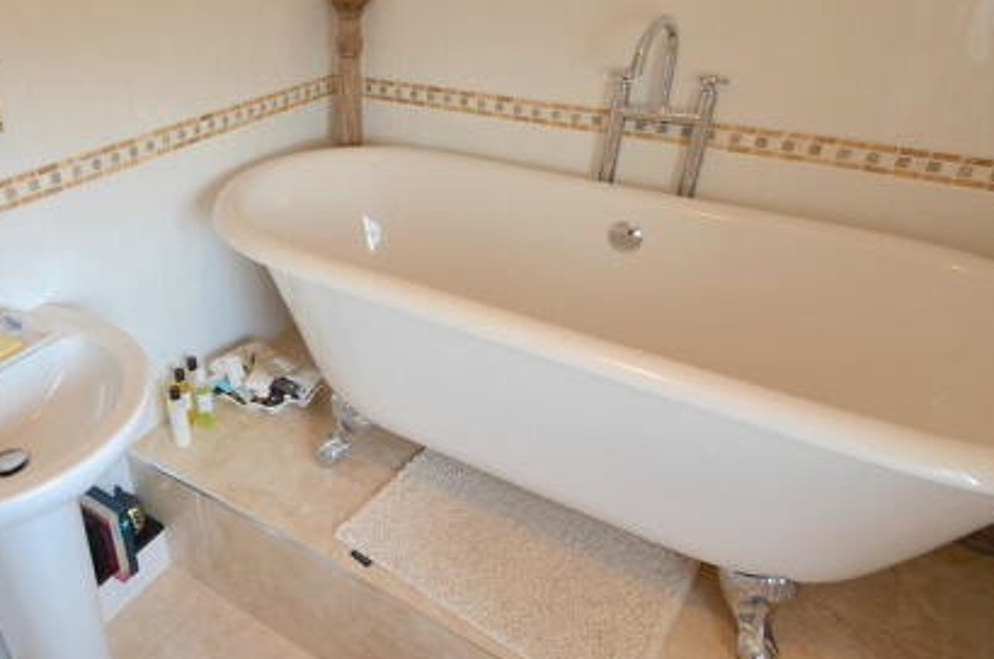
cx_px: 332
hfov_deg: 71.7
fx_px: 662
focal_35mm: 24
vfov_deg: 53.0
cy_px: 311
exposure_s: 1/5
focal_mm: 10
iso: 200
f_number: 7.1
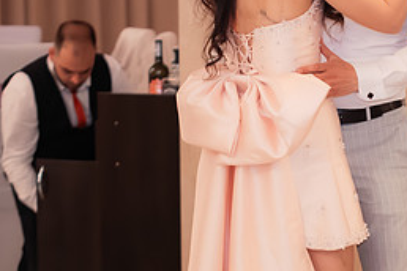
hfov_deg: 7.0
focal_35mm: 293
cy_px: 36
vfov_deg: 4.7
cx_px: 324
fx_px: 3312
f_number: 2.8
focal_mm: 90
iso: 2000
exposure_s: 1/250
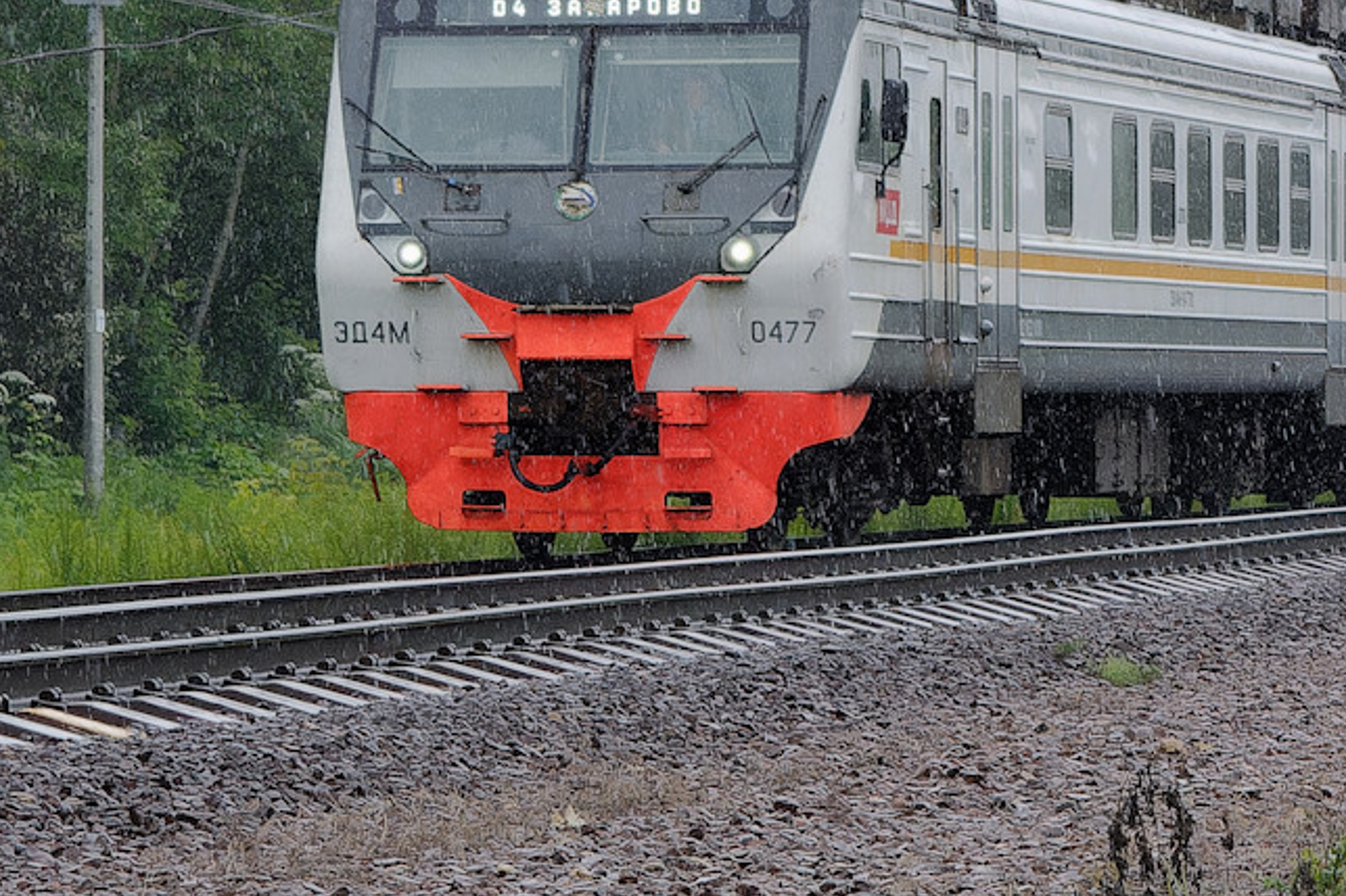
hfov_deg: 10.6
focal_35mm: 192
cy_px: -75
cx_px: 1206
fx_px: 7183
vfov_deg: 7.1
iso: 1600
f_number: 5.6
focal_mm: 55
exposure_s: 1/500
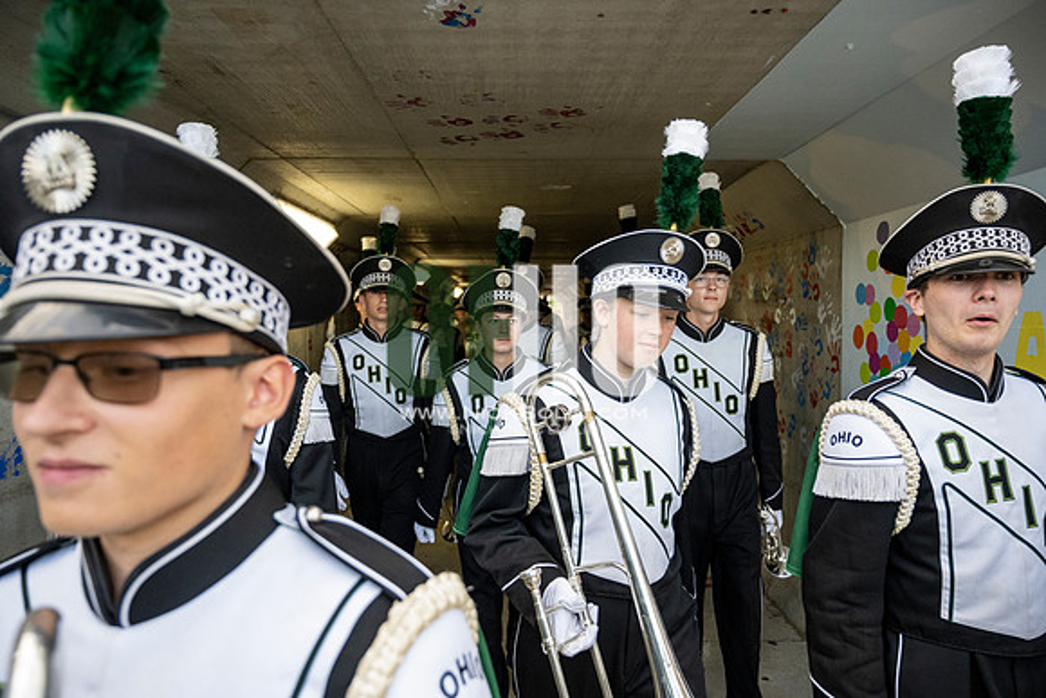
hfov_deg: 73.7
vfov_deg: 53.2
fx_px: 697
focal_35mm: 24
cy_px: 349
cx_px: 523
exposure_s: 1/800
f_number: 4
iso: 1600
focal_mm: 24
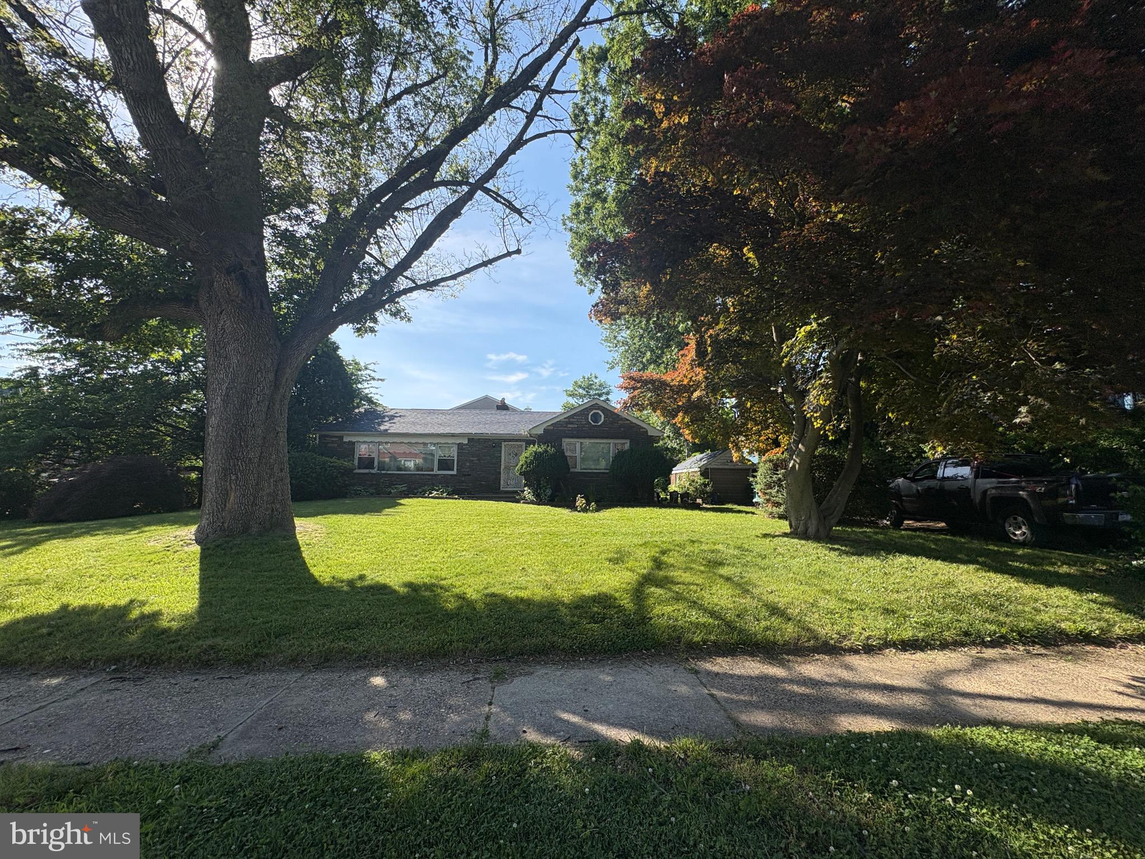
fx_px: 463
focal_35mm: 14
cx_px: 572
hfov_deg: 102.1
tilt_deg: +7.1
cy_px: 430
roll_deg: +0.1
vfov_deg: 85.7
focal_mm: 2.22
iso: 50
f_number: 2.2
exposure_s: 1/1420
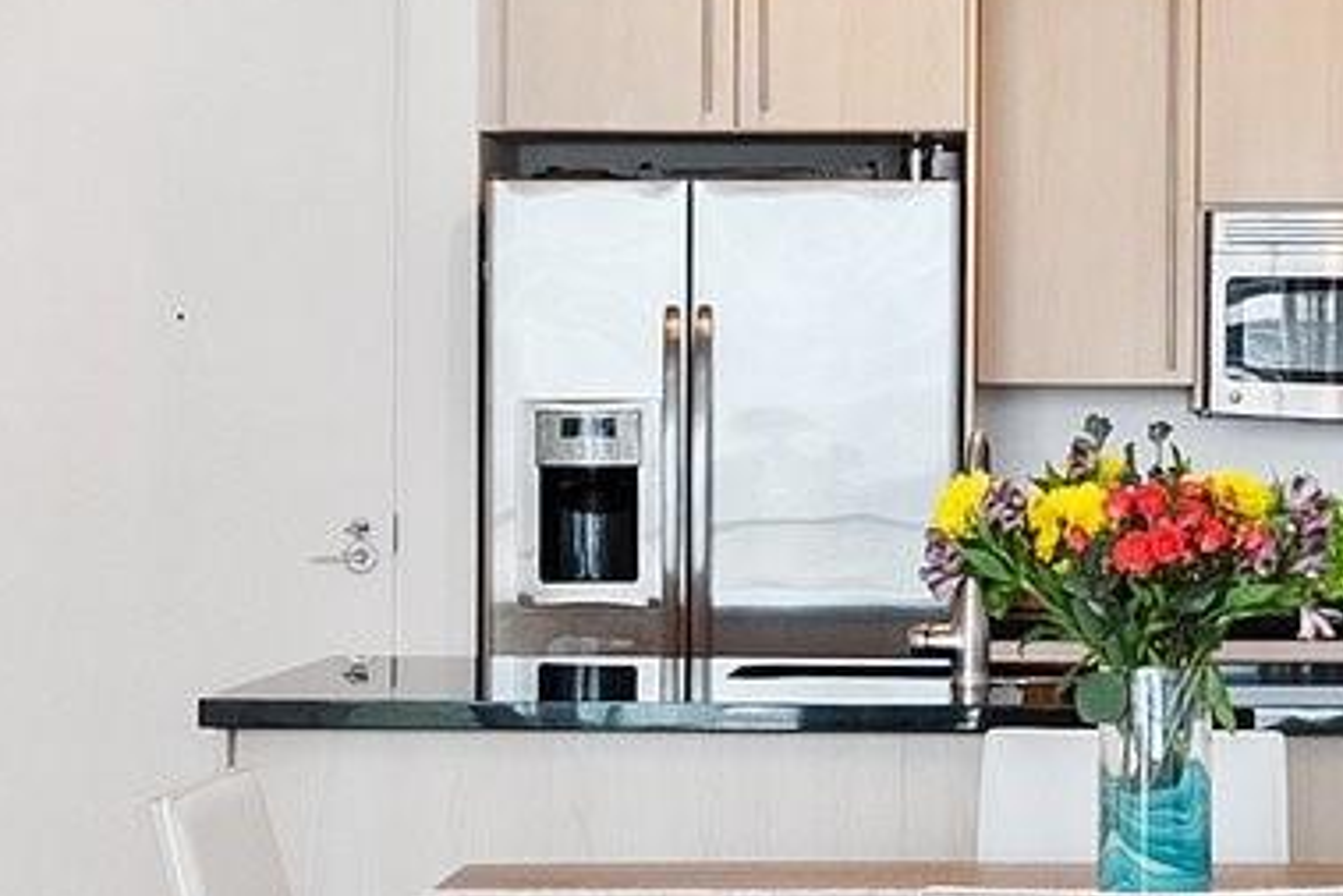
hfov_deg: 24.9
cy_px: 498
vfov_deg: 16.9
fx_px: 3023
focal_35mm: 81
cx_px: 950
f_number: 8
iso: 400
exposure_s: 1/15
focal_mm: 10
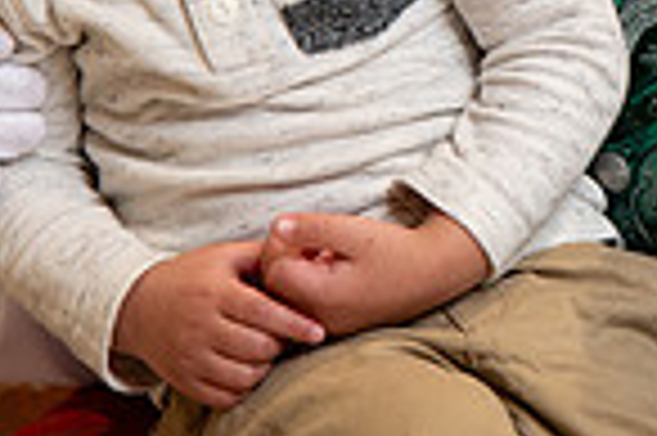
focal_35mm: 365
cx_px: 729
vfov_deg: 3.7
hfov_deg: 5.6
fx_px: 6654
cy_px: -225
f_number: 4.5
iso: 1250
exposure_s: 1/200
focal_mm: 92
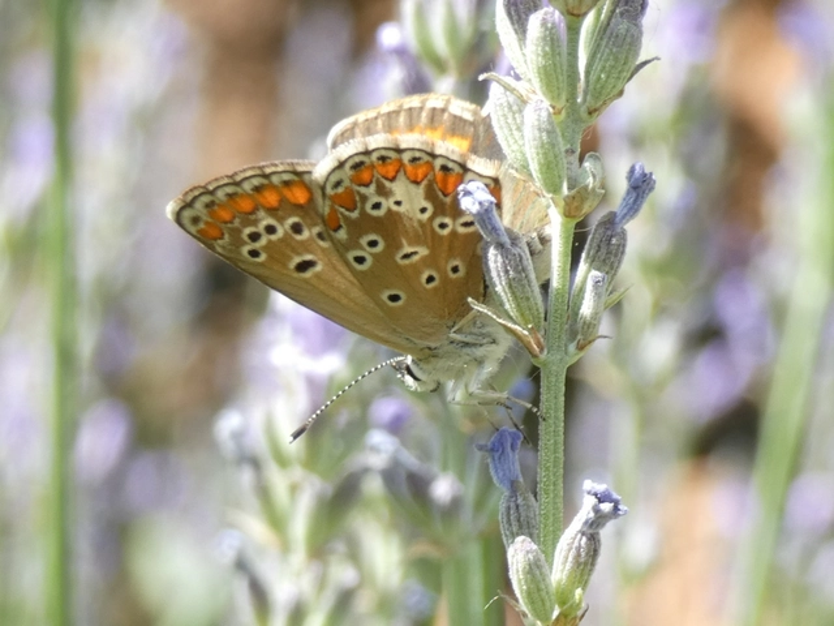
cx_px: 417
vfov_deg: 11.9
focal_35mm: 125
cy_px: 313
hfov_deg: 15.8
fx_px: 3012
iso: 80
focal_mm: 22.4
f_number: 5.2
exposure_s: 1/100
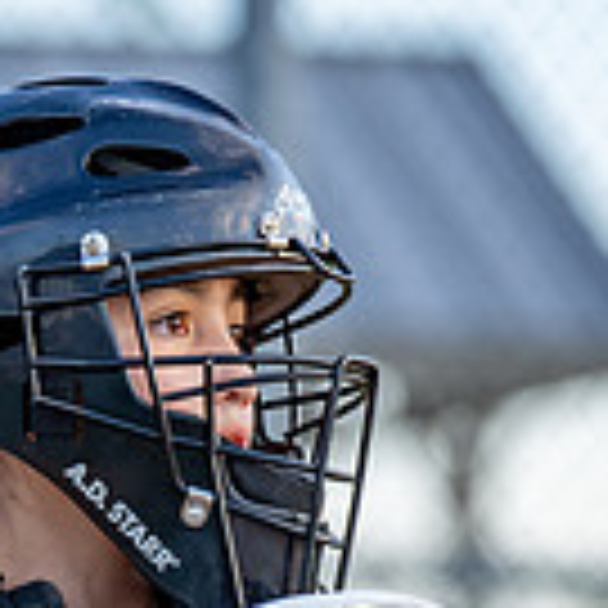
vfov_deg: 3.4
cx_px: 35
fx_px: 10095
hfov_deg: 3.4
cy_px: 878
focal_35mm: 508
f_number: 2.8
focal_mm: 120
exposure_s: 1/1000
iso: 400
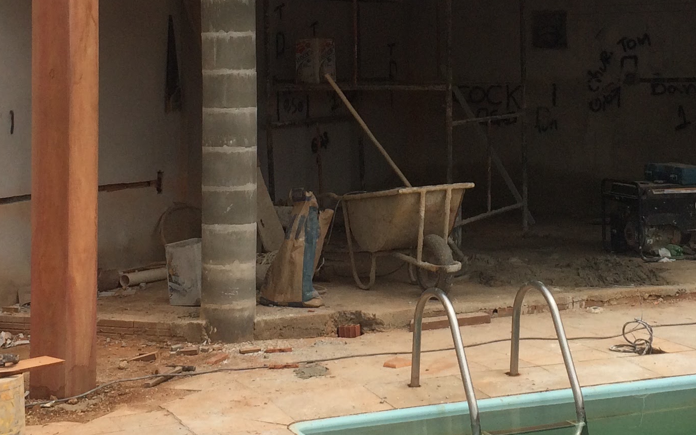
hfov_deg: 28.2
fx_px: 1385
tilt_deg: +1.9
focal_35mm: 73
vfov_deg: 17.5
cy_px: 15
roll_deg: +0.2
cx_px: 392
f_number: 2.2
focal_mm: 4.15
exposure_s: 1/3165
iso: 32
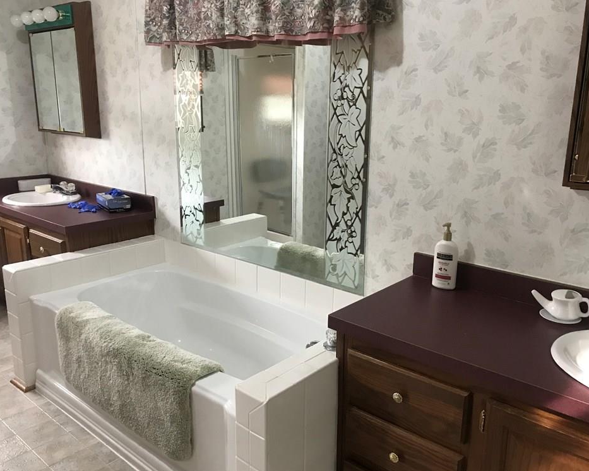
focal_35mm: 30
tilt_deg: -13.1
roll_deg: -1.2
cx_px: 300
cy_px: 232
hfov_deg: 58.8
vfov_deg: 48.5
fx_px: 523
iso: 64
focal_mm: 3.99
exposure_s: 1/15
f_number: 1.8
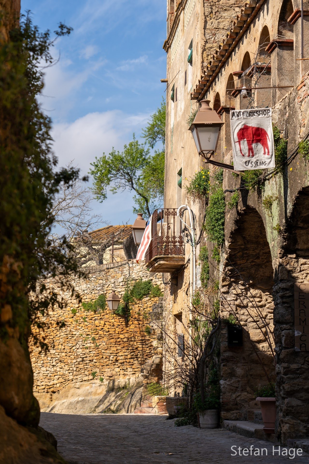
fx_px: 991
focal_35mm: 77
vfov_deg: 26.3
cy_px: 232
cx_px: 154
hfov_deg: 17.7
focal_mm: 77
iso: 100
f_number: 4.5
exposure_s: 1/800
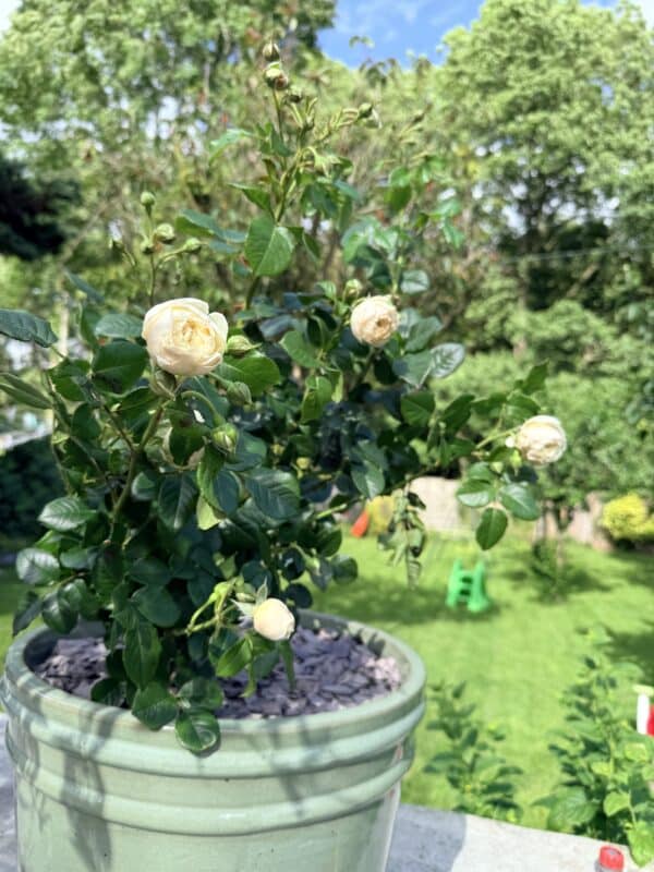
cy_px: 436
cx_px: 327
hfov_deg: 56.8
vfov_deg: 71.6
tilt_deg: +3.6
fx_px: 605
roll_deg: -3.5
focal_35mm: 24
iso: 100
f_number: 1.78
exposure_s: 1/1361
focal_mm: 6.76
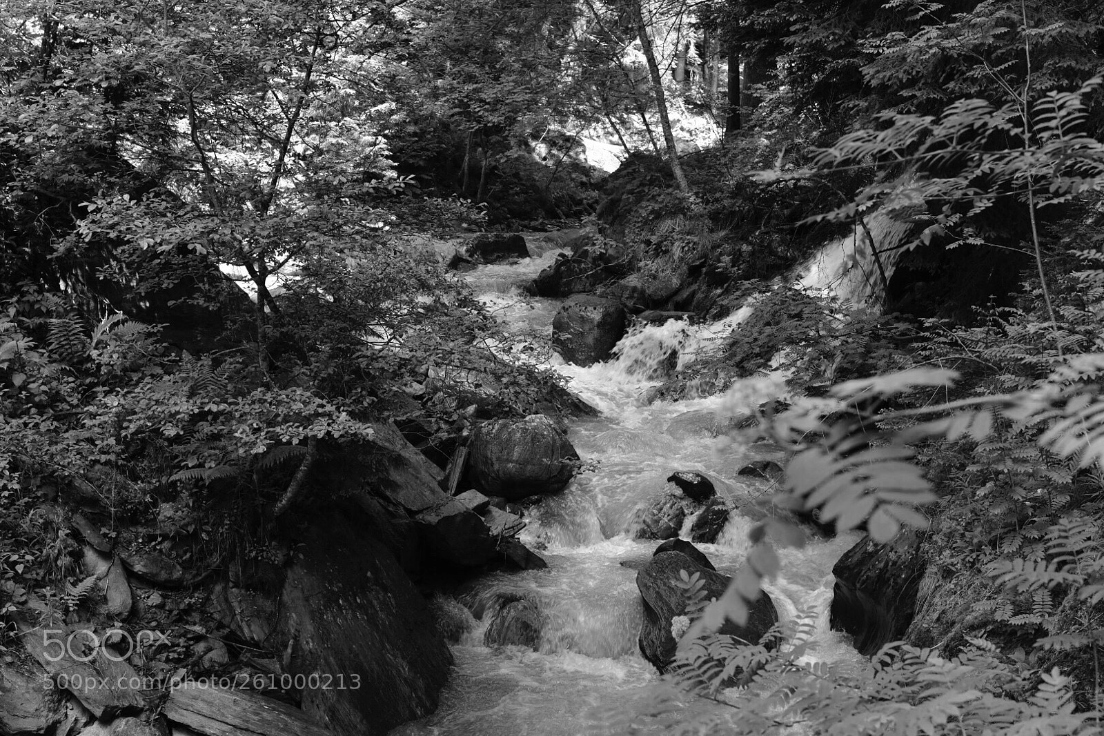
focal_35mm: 48
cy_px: 368
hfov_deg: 41.1
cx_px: 552
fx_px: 1472
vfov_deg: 28.1
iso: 200
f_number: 7.1
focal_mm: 48
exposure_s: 1/60
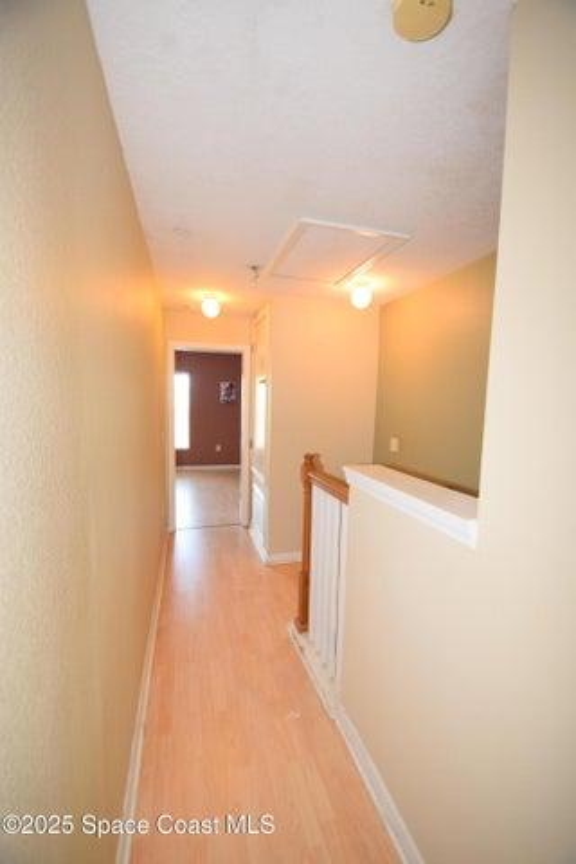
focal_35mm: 15
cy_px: 432
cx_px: 288
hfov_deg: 77.3
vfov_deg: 100.4
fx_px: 360
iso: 800
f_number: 4.5
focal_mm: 10
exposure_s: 1/80
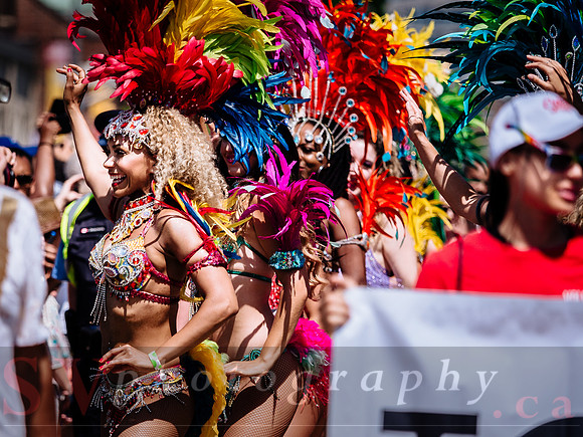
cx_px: 244
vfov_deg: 4.3
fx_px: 5883
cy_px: 250
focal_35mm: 349
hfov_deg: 5.7
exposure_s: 1/4000
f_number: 2.8
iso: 200
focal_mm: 150
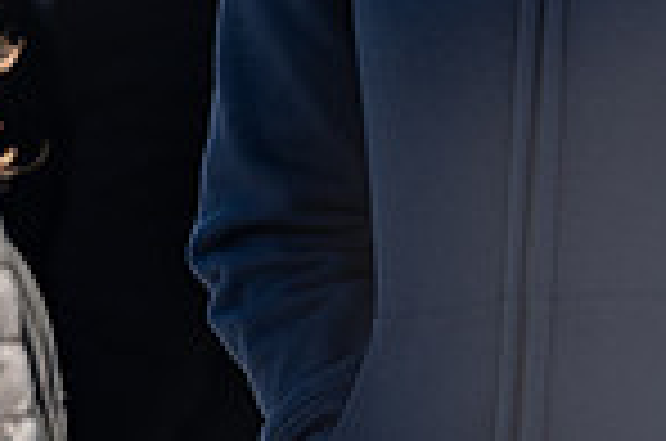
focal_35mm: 1643
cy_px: 57
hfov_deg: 1.3
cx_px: 803
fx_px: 30330
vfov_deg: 0.8
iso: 80
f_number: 4
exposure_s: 1/500
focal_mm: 200
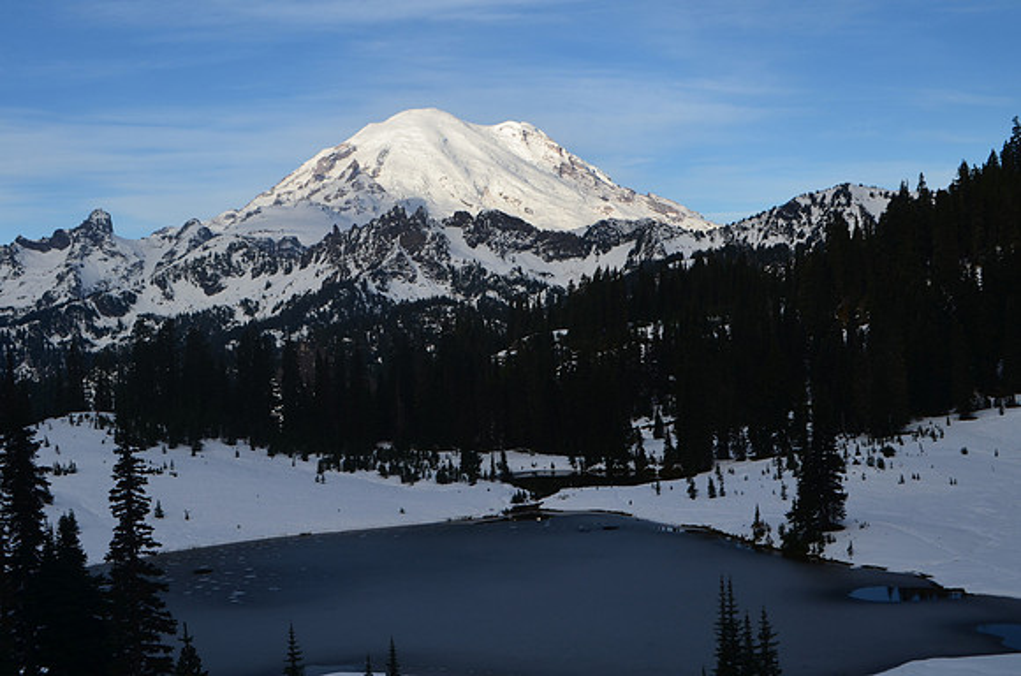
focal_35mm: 52
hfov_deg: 37.9
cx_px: 510
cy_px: 338
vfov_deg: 25.6
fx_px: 1486
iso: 200
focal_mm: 35
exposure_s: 1/125
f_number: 11
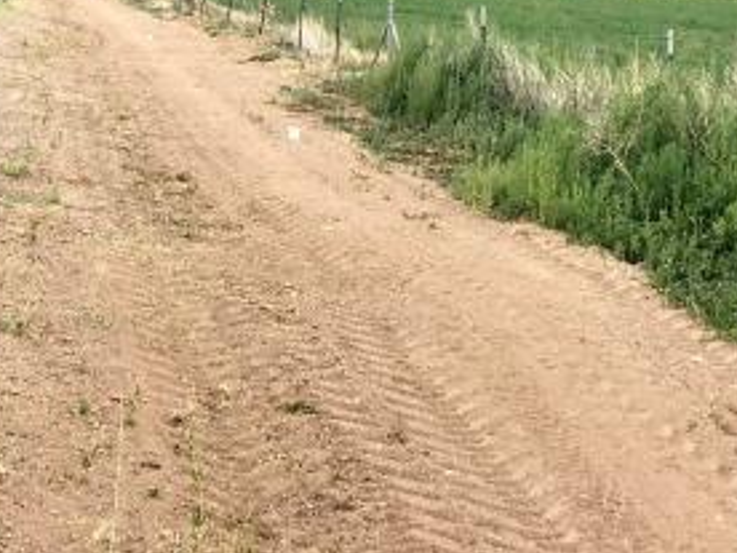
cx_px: 259
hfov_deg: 29.7
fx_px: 1384
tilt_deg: -0.4
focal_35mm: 65
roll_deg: +0.8
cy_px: -83
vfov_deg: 21.2
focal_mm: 3.99
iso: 20
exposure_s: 1/1200
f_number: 1.8
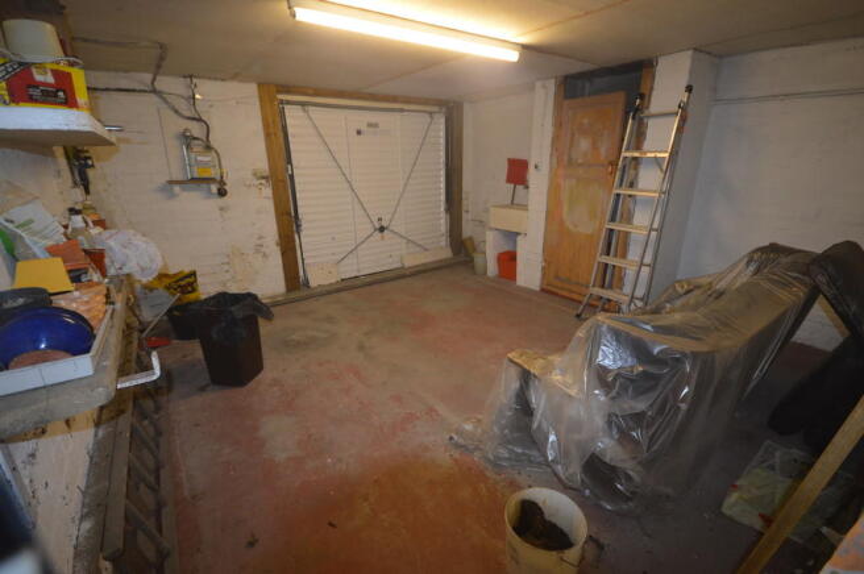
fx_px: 360
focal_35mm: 15
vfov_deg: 77.2
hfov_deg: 100.4
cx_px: 432
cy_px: 287
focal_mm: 10
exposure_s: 1/60
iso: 640
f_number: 4
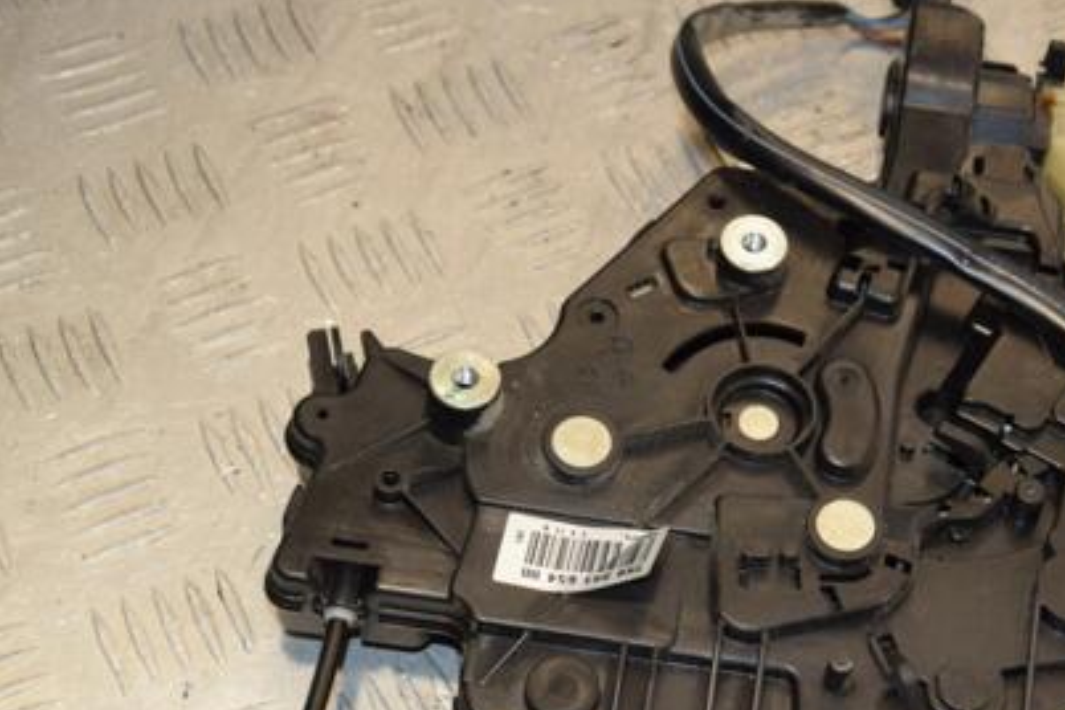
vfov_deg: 14.5
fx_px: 2781
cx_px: 792
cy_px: 464
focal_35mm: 94
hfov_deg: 21.5
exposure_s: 1/200
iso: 800
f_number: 6.3
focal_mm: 42
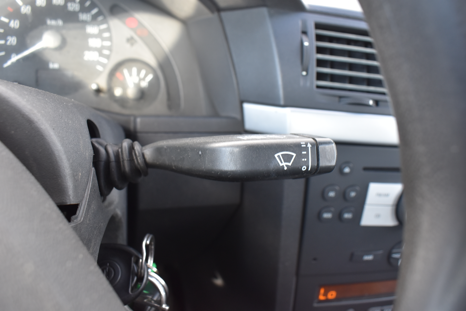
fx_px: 350
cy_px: 156
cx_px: 233
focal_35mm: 27
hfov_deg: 67.3
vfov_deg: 48.0
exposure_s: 1/60
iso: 640
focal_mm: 18
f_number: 5.6
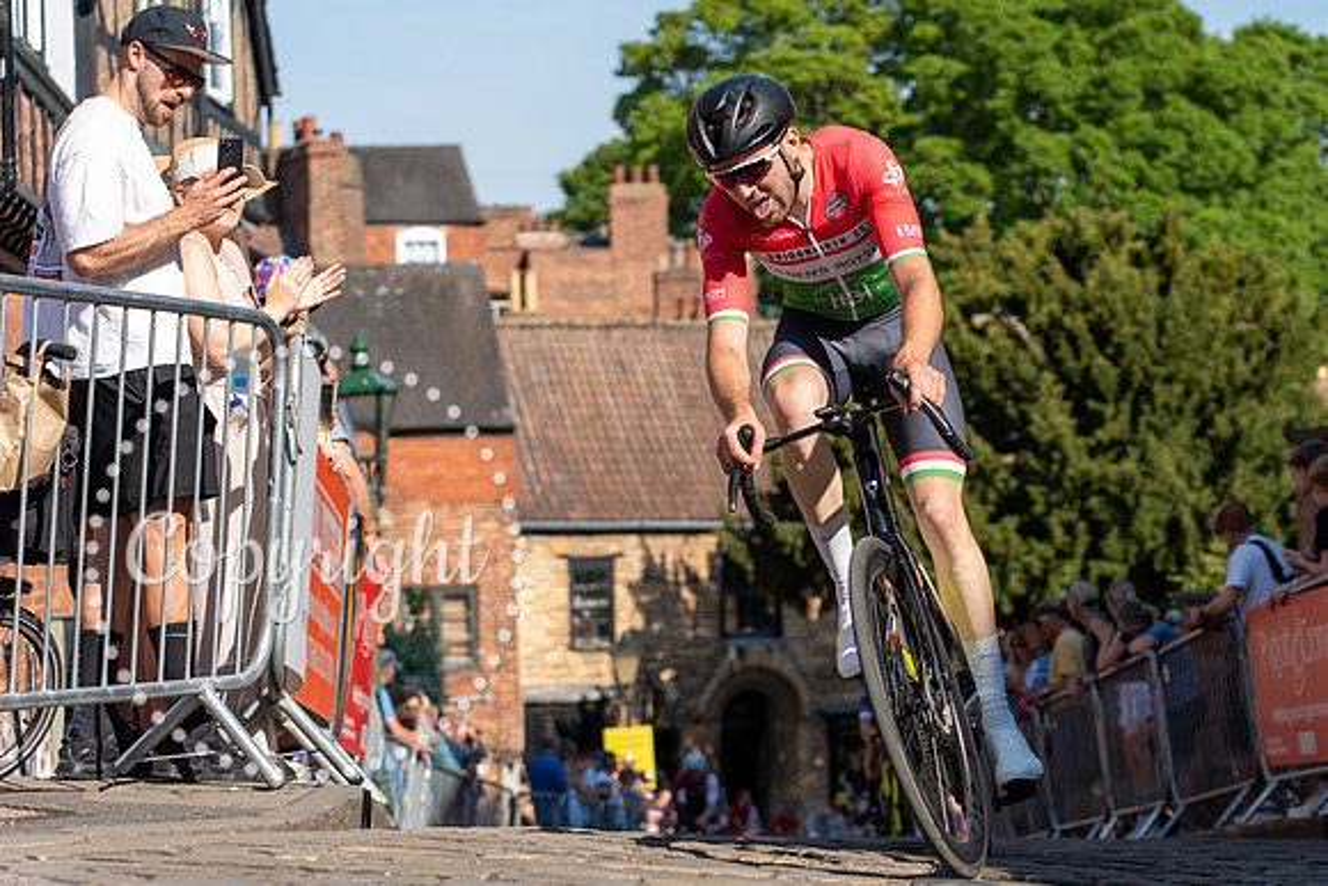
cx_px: 872
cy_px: 450
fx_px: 3672
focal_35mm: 100
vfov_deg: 13.8
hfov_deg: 20.4
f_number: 3.5
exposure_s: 1/1000
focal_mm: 75
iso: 100
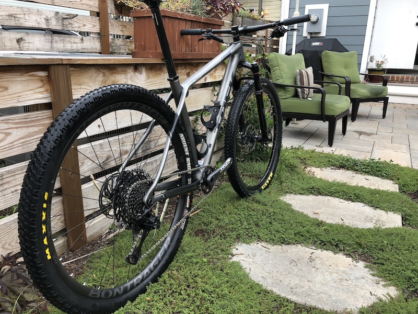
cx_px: 209
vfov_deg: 49.7
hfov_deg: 63.4
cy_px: 157
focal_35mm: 28
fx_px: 338
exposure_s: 1/120
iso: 25
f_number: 1.8
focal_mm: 3.99
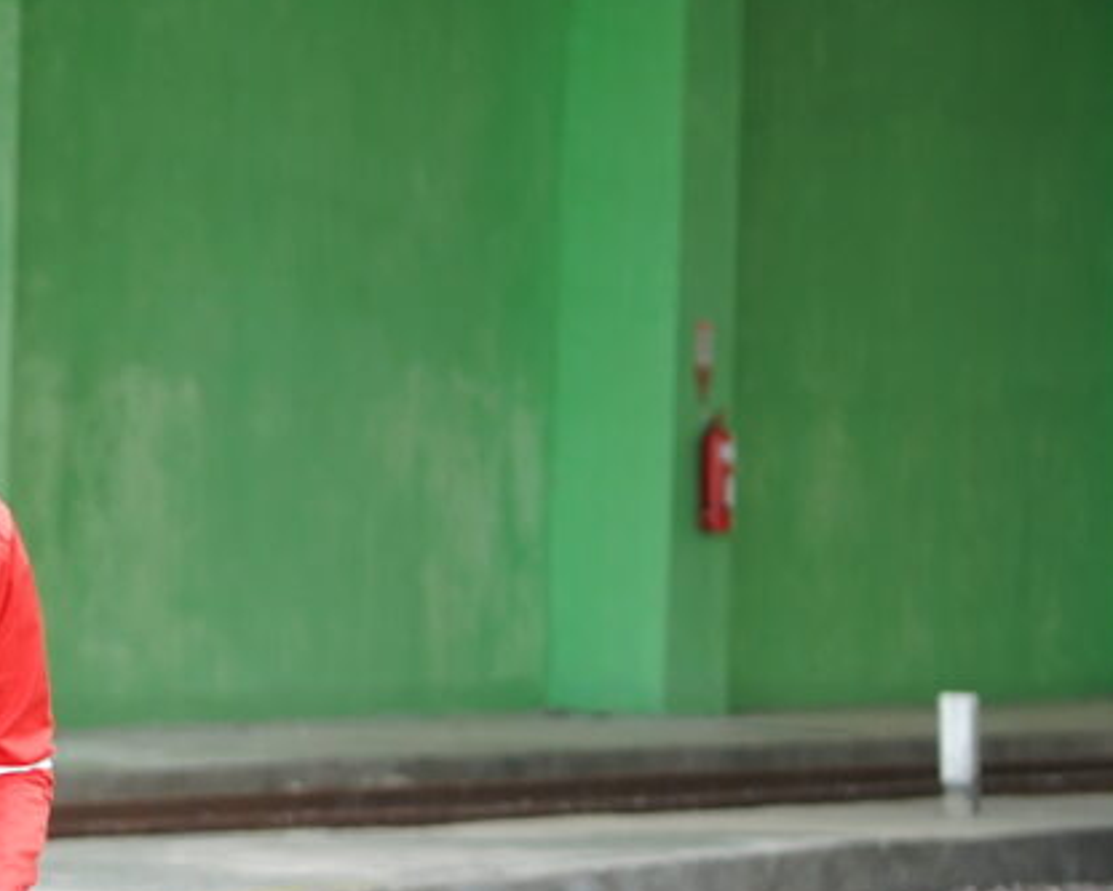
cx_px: -367
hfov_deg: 8.6
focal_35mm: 220
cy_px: 999
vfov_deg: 7.0
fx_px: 7249
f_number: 4
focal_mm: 75
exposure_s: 1/200
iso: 500
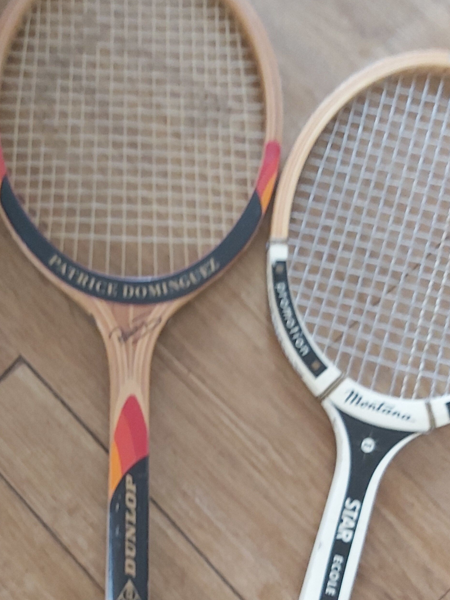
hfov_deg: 34.1
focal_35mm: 42
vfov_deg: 44.1
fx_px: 728
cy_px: 406
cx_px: 161
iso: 400
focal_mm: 3.92
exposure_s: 1/25
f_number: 1.7
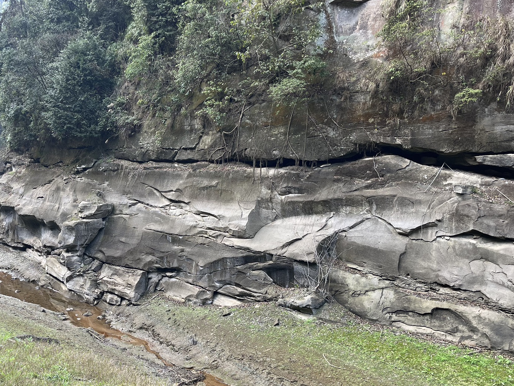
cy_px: 243
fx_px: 564
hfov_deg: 48.5
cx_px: 192
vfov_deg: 37.5
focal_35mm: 38
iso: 32
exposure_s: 1/129
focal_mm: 5.1
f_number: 1.6
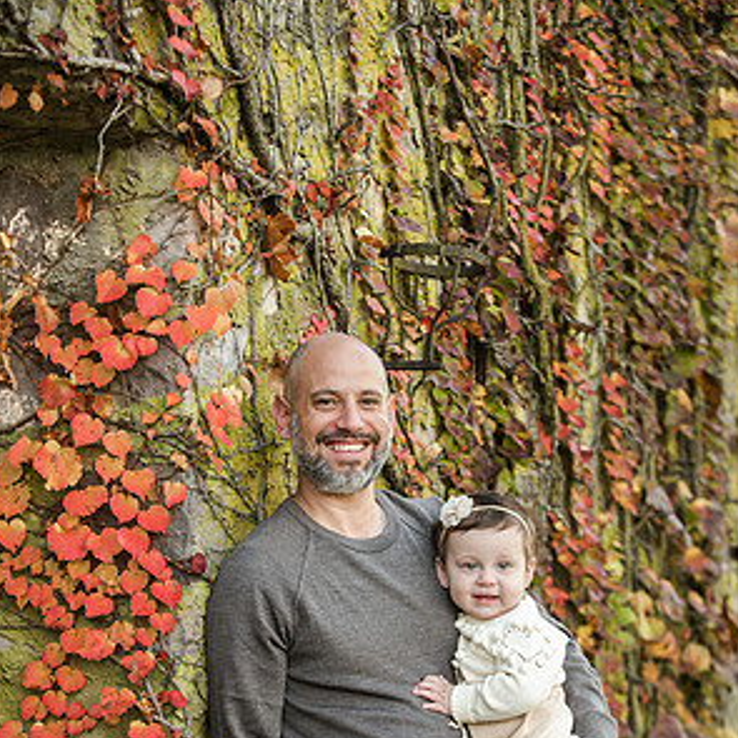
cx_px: 368
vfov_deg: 17.1
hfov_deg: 17.2
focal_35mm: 101
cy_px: 545
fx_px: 2436
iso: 800
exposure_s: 1/640
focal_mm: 78
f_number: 3.5
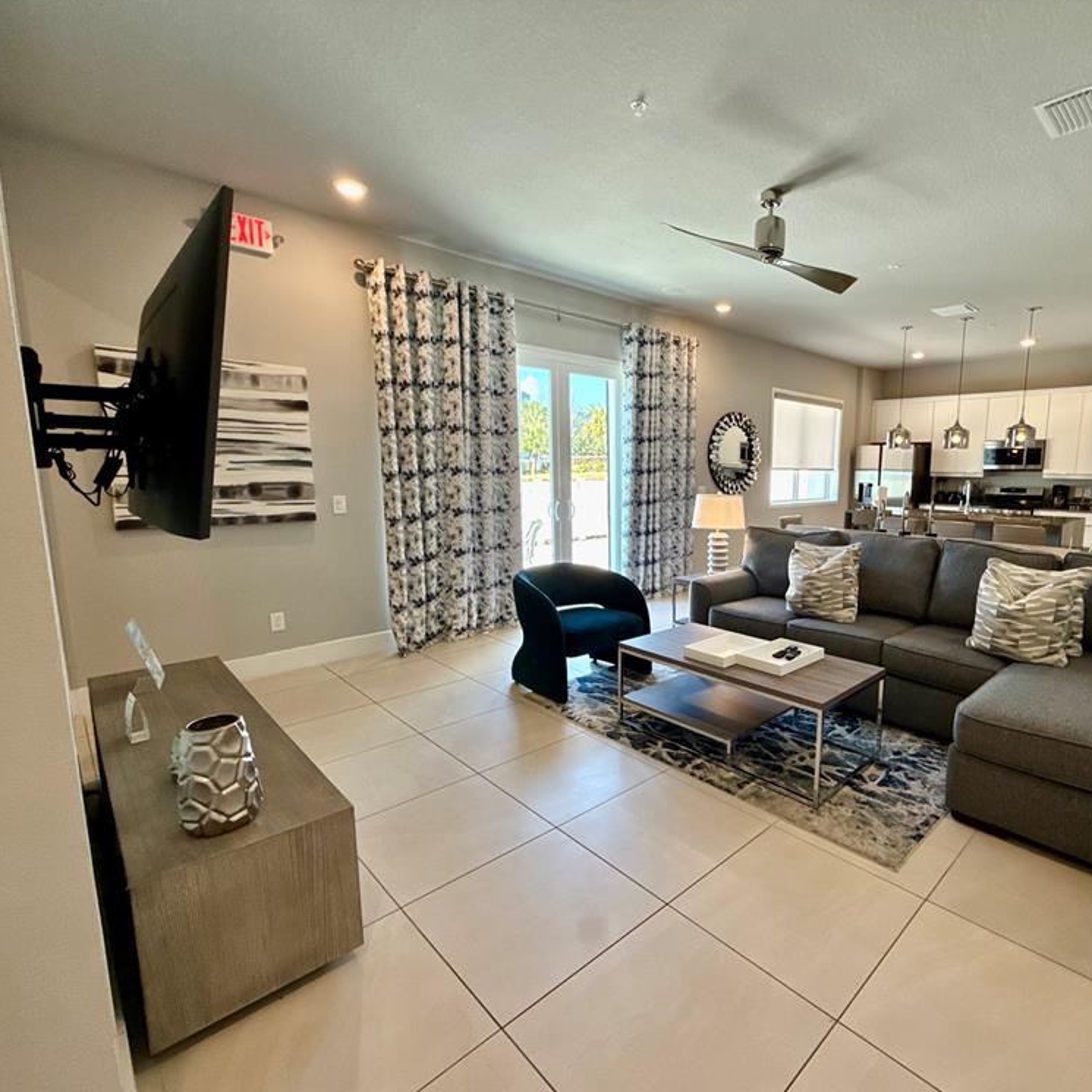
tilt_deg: -6.8
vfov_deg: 84.0
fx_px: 607
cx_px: 679
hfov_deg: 82.5
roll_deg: -1.0
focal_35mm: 17
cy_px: 553
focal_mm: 2.22
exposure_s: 1/120
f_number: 2.2
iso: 160
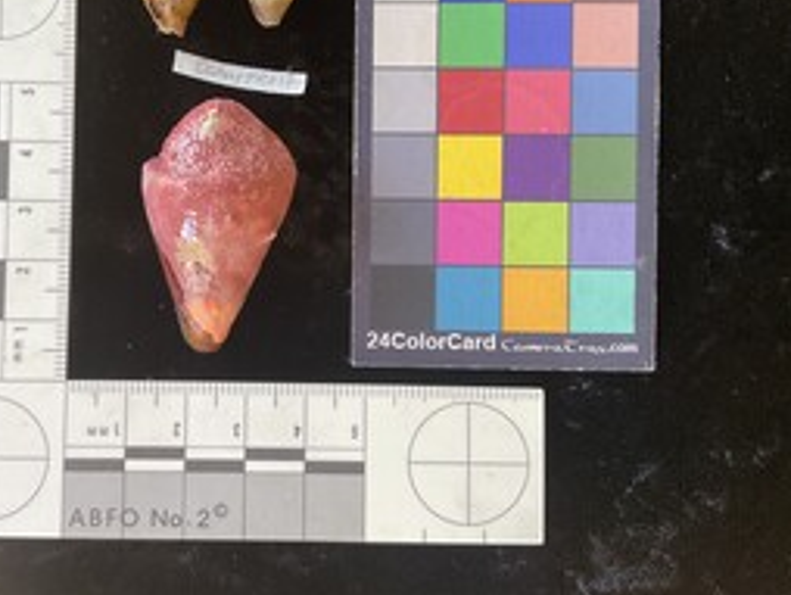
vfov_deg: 35.8
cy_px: 213
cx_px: 274
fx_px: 915
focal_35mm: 40
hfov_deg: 46.1
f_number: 1.8
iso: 50
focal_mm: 3
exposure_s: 1/60
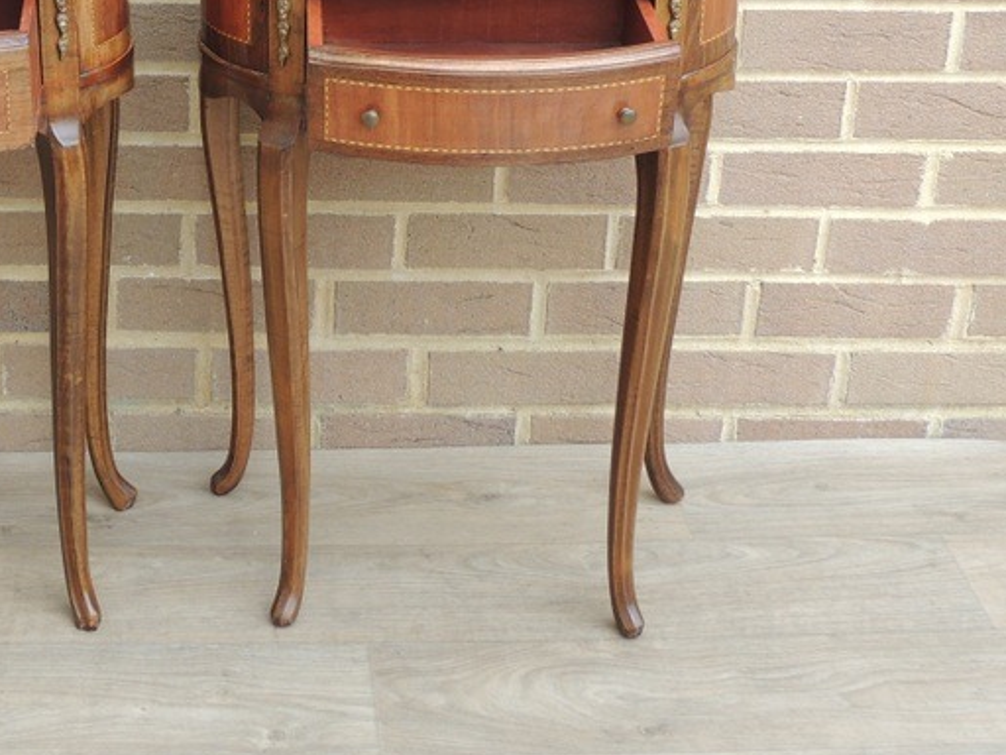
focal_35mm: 70
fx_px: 2034
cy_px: 122
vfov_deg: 20.7
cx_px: 202
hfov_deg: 27.2
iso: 100
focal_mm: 6.2
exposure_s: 1/80
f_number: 3.3
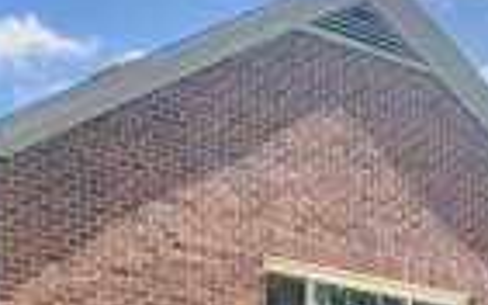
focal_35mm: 120
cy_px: 624
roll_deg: +0.0
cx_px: -161
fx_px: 1595
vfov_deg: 10.0
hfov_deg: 16.4
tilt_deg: +4.0
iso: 80
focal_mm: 6.76
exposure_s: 1/2252
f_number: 1.78
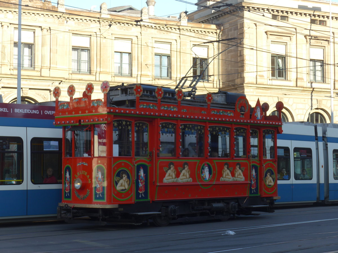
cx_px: 169
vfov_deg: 18.4
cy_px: 126
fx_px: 781
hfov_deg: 24.4
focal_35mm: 80
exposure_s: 1/160
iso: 80
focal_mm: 16
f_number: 4.4
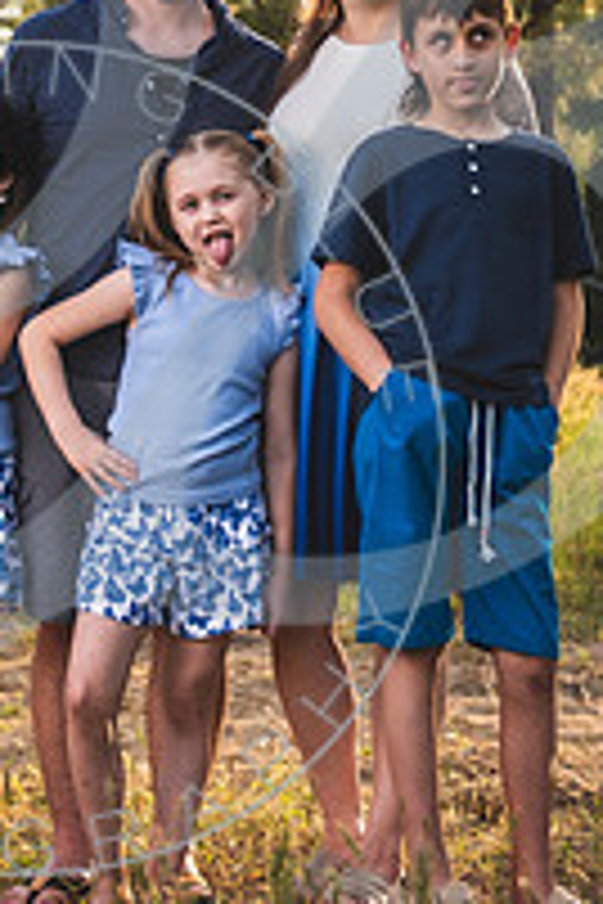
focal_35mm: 112
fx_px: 2814
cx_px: 230
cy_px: 117
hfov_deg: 12.2
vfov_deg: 18.0
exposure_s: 1/500
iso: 100
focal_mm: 50
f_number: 2.8
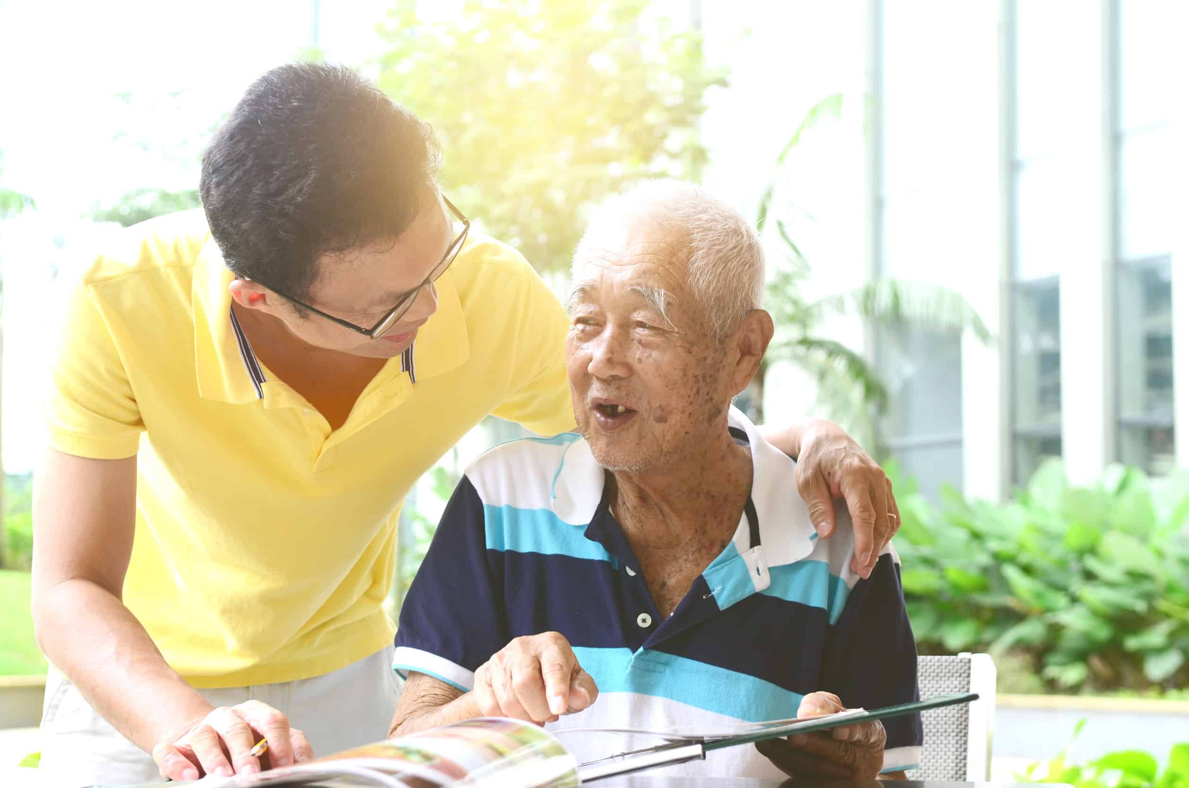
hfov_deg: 35.1
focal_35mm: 57
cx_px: 594
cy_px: 394
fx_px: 1879
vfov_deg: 23.7
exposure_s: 1/160
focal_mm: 38
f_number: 4.5
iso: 160
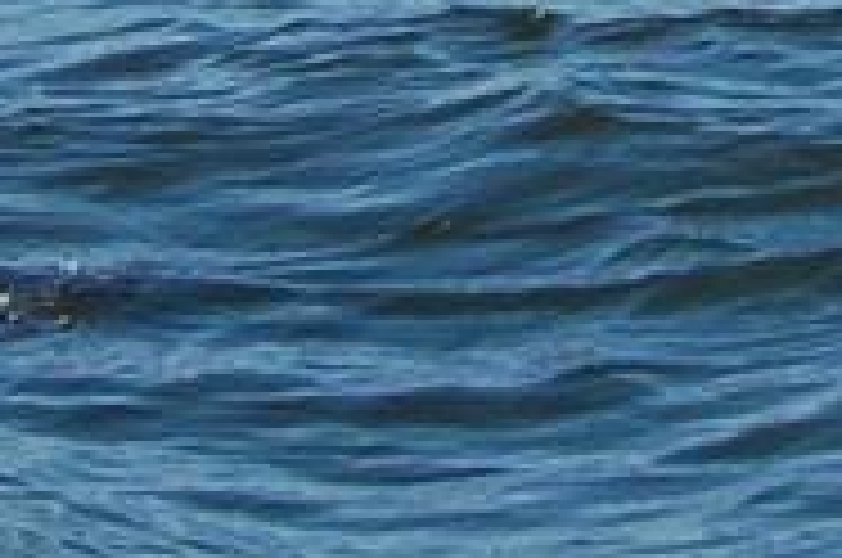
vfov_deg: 2.8
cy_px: -1460
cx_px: 1495
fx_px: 11324
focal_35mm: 485
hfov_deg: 4.2
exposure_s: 1/320
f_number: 10
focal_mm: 42
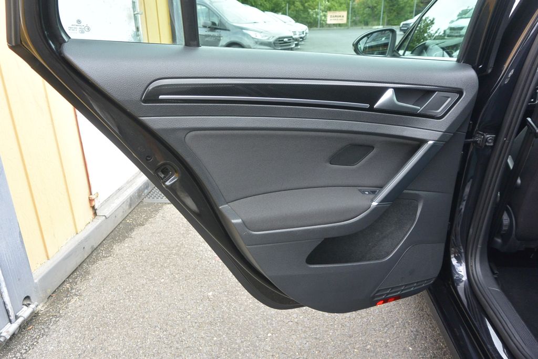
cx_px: 269
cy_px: 180
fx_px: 404
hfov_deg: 67.4
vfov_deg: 47.9
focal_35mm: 27
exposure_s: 1/200
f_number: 3.5
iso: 200
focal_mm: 10
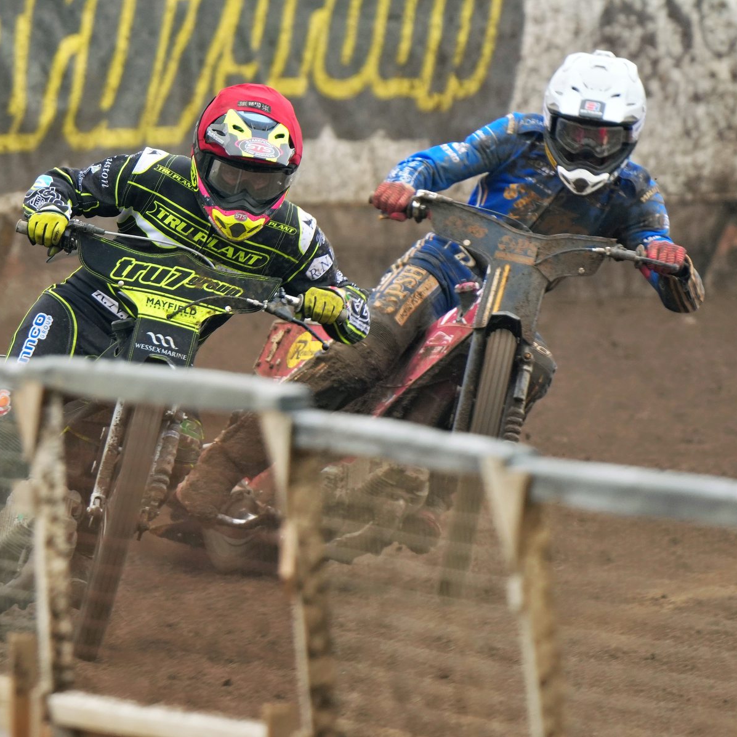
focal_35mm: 767
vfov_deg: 2.3
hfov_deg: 2.3
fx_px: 18475
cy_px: 369
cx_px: 254
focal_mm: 600
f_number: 6.3
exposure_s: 1/125
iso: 500
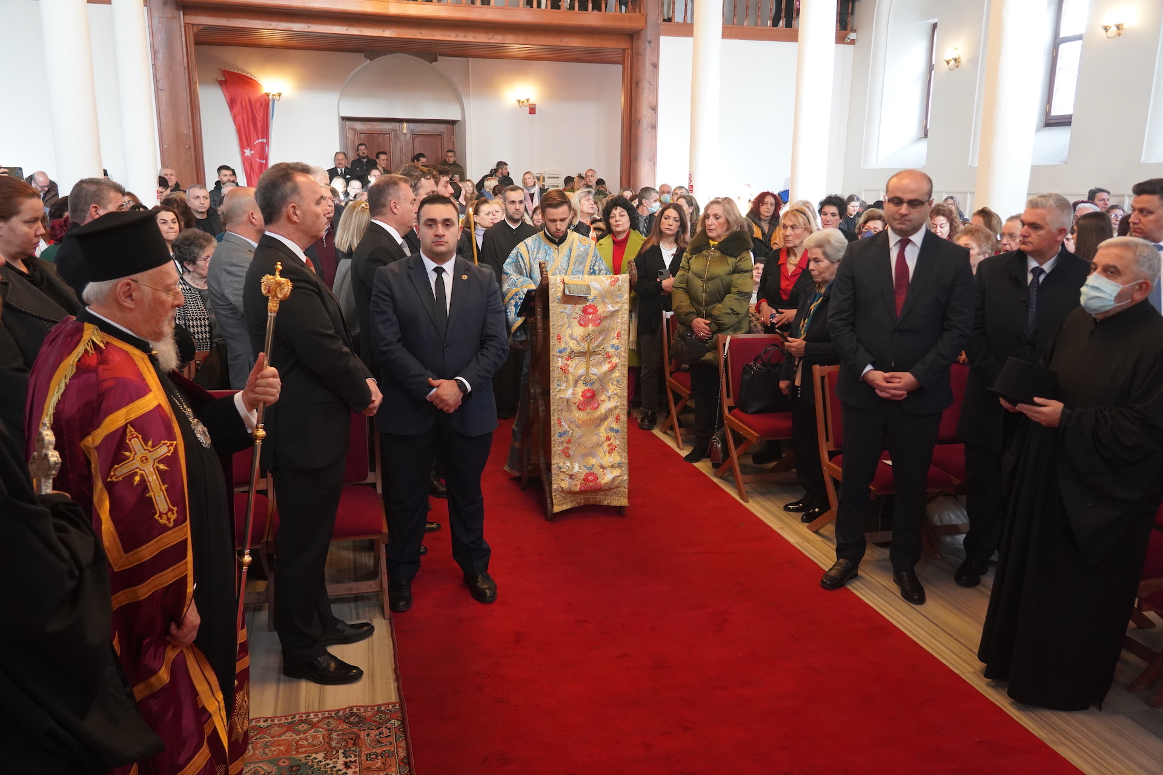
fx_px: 937
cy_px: 388
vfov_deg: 45.0
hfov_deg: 63.7
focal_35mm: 29
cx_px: 582
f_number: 4
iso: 4000
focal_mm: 29
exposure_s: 1/160
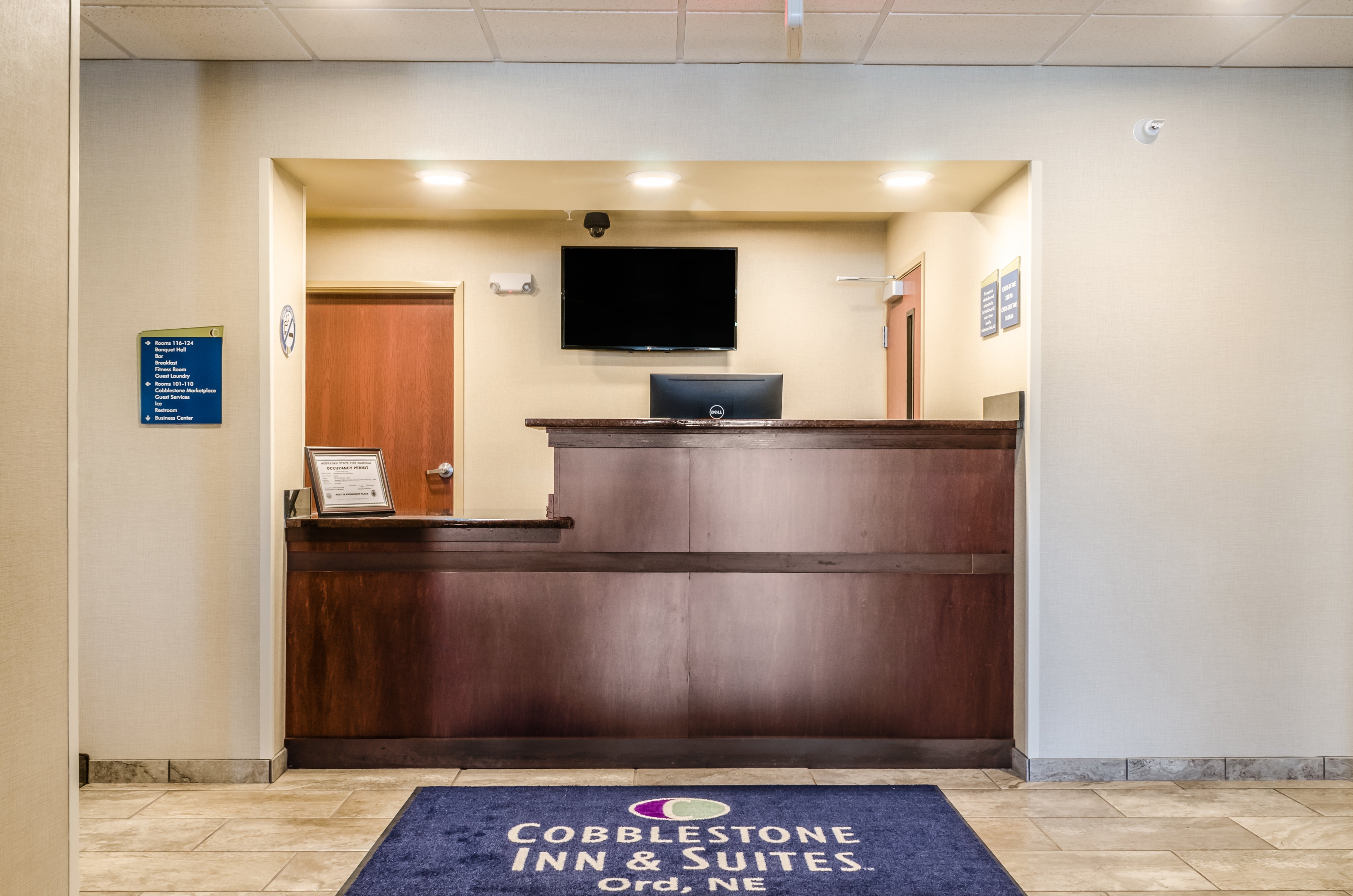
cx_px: 676
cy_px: 448
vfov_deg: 43.4
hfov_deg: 62.0
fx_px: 1125
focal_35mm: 30
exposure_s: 1/13
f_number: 8
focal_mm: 20
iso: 320
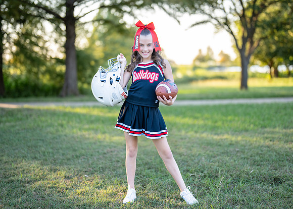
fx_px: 473
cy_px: 98
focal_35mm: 57
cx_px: 156
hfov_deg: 34.4
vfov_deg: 24.9
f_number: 1.2
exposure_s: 1/1250
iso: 200
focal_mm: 50
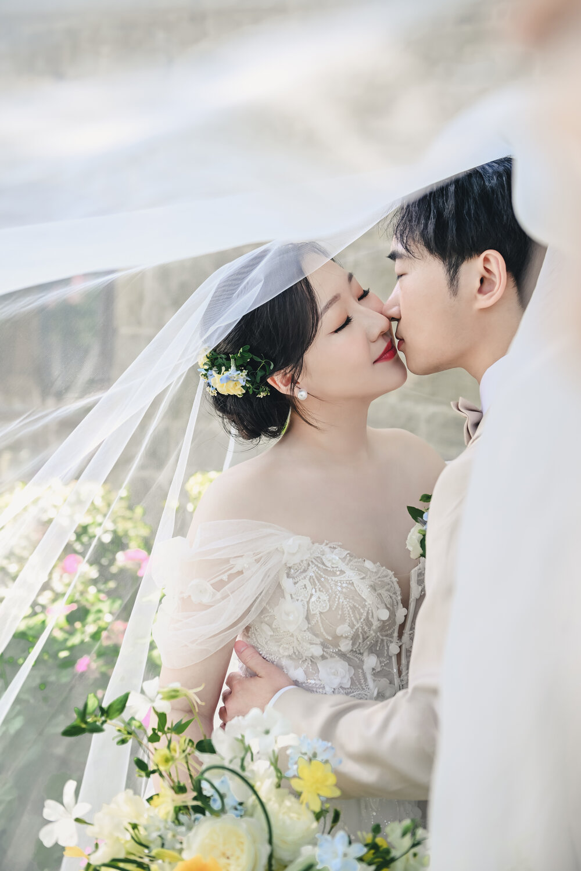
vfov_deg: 41.1
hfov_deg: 28.1
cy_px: 436
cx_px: 290
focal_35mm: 48
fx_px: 1162
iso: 200
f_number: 3.5
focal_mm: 48
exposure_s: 1/200
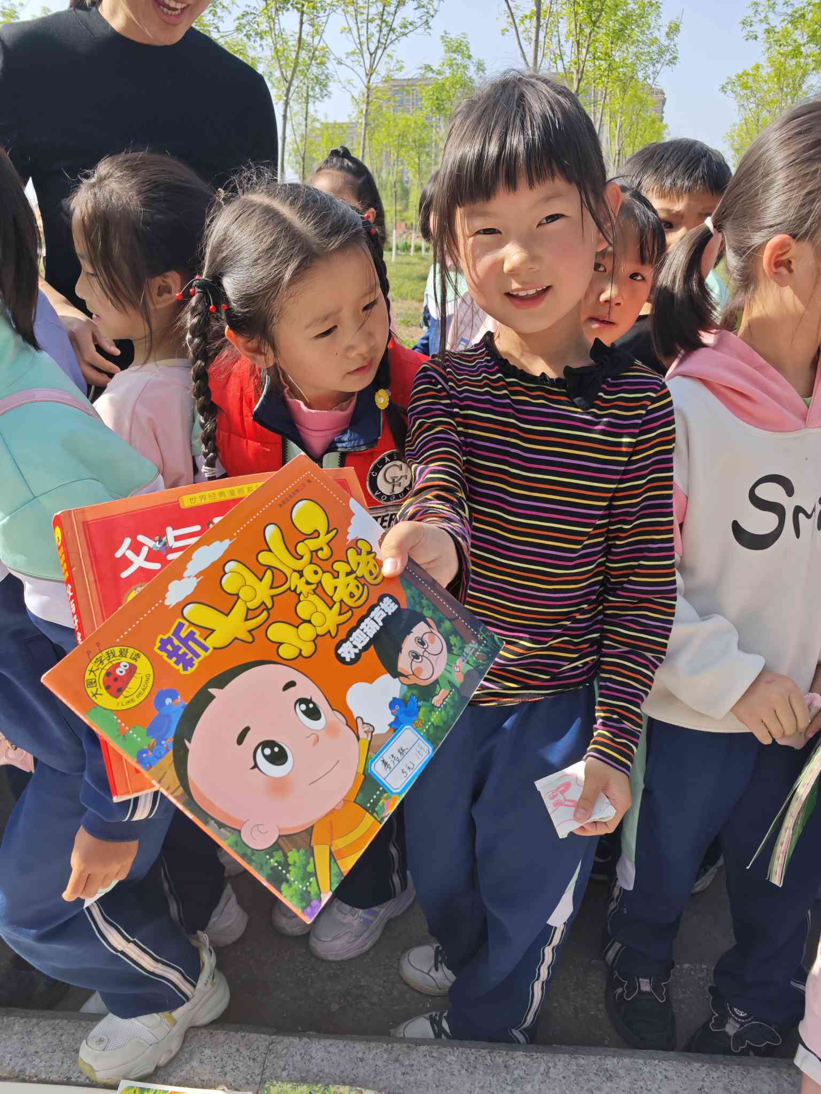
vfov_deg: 73.9
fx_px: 727
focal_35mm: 23
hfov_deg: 58.9
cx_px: 410
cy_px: 547
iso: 160
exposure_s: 1/2000
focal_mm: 6.68
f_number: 2.8
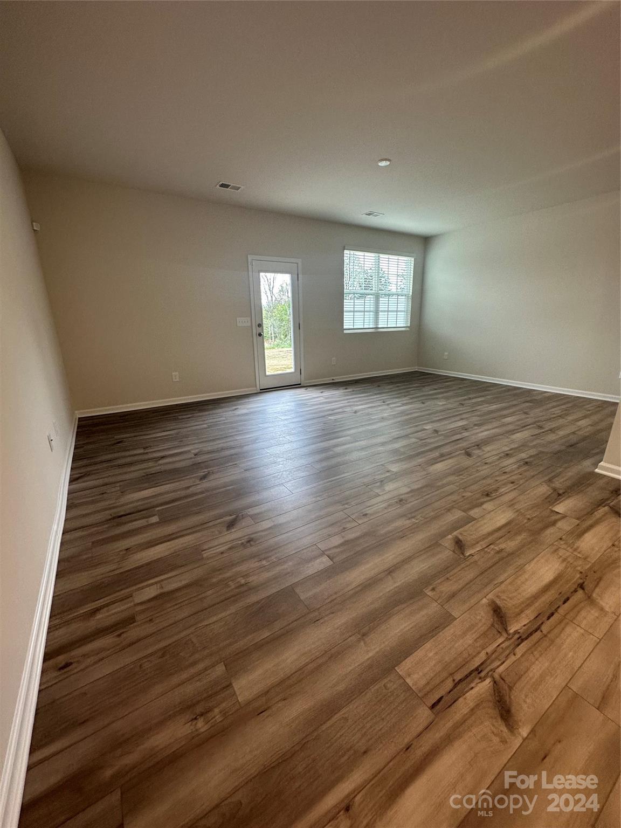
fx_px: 335
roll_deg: +1.4
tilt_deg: -16.5
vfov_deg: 102.1
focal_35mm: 14
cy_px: 414
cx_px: 310
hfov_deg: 85.7
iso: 125
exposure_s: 1/120
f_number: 2.2
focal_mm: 2.22
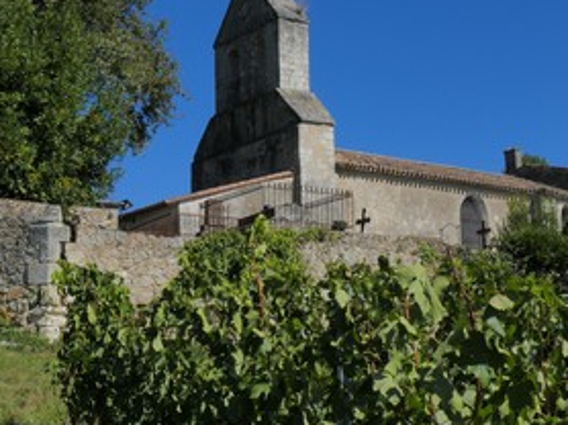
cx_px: 182
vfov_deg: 23.6
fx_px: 1016
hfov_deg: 30.9
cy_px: 199
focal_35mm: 62
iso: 125
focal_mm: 10.11
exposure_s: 1/500
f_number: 8
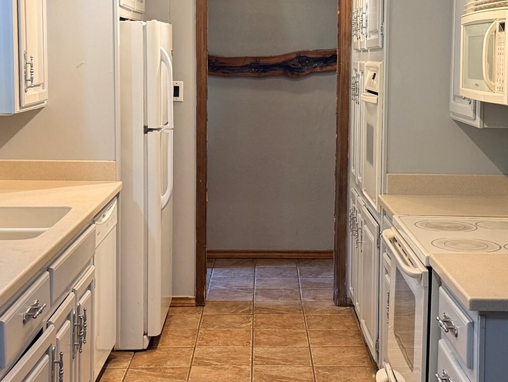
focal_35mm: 63
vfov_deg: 23.2
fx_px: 925
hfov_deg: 30.6
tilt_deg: -4.6
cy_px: 136
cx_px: 315
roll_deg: -0.6
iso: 160
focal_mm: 6.76
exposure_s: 1/120
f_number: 1.78
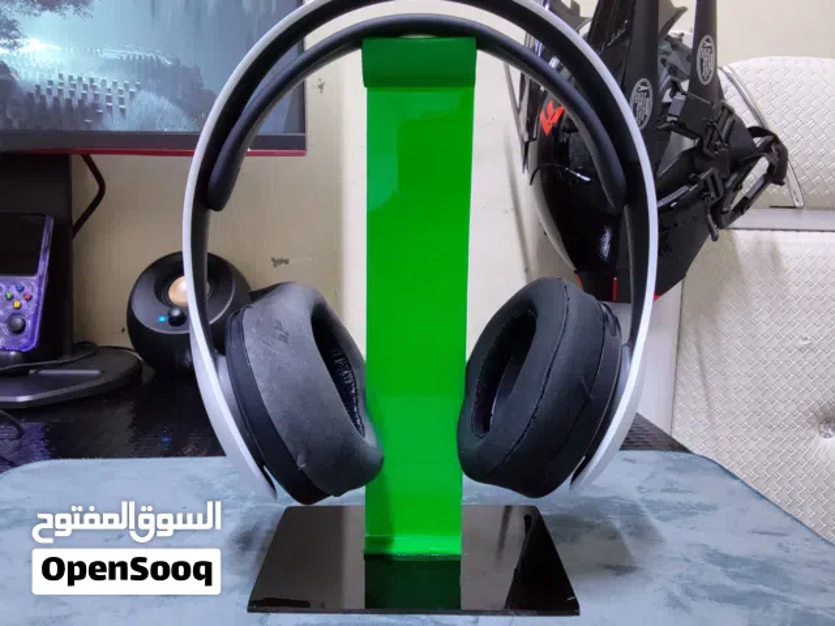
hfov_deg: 56.8
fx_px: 772
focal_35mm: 32
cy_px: 313
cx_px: 418
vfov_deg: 44.2
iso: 320
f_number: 2
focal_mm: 2.78
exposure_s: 1/33.3
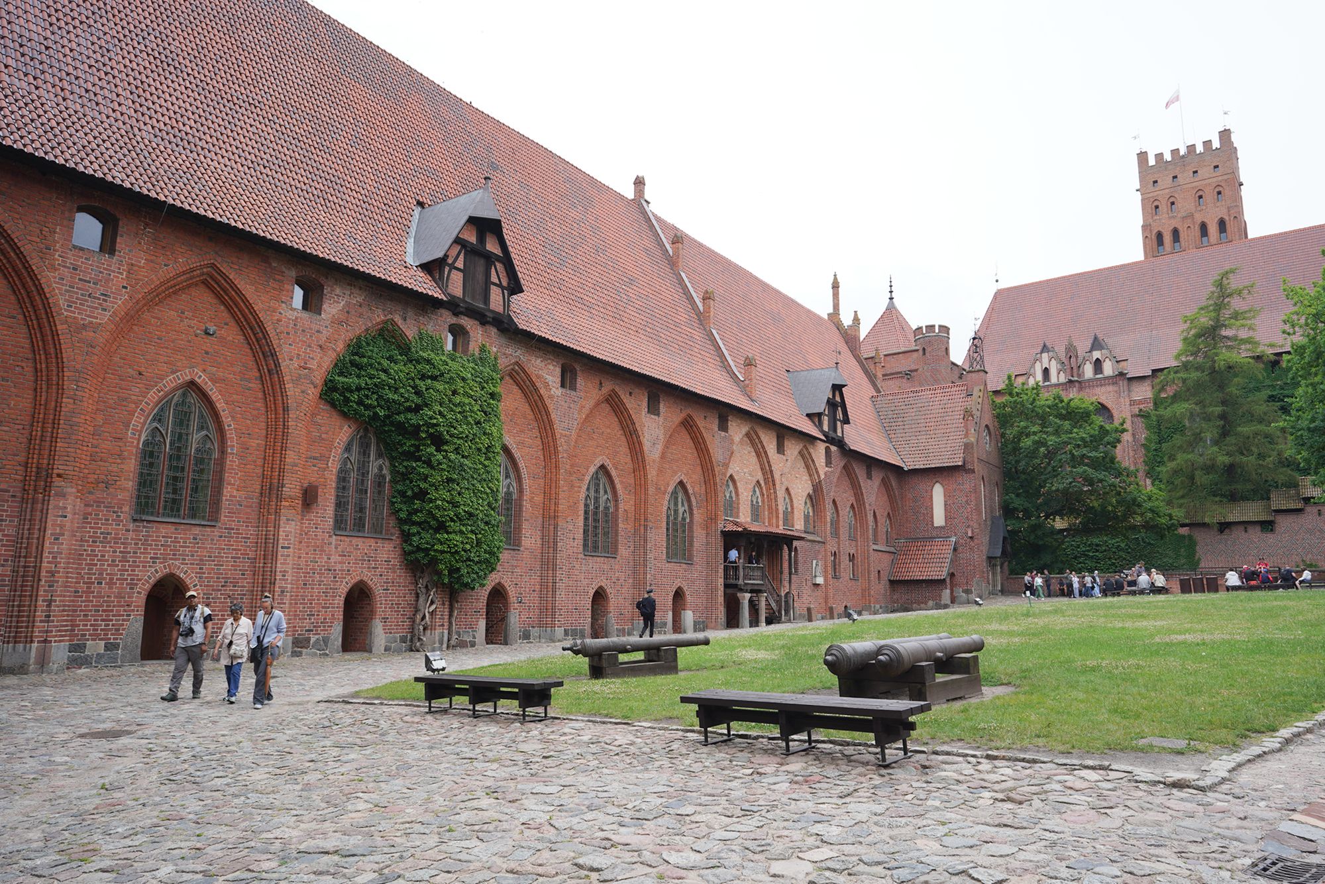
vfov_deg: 53.1
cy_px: 442
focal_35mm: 24
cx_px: 662
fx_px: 883
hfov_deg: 73.7
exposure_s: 1/100
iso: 100
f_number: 6.3
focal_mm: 24
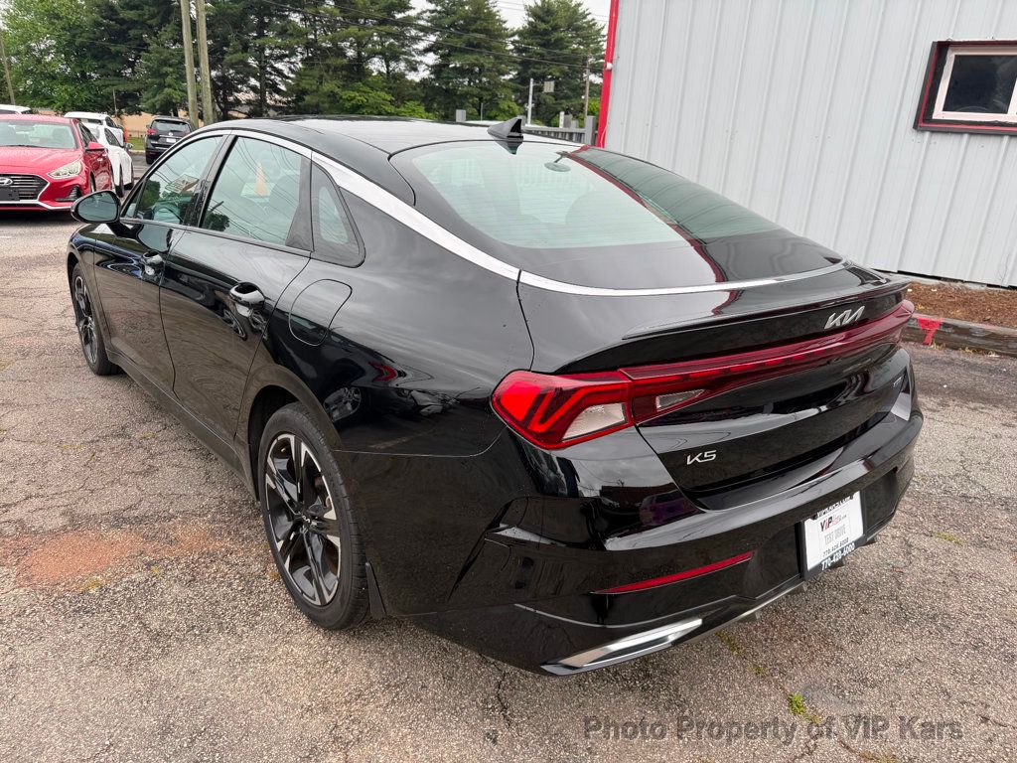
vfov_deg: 56.8
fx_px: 705
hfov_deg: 71.6
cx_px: 508
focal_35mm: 24
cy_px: 382
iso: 80
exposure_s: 1/391
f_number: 1.78
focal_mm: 6.76
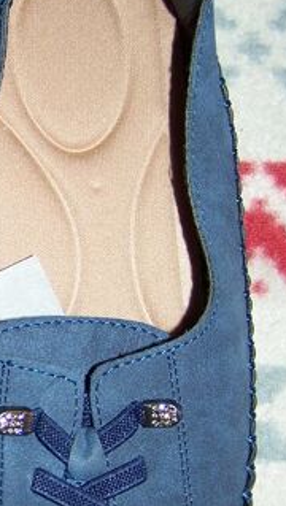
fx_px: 1116
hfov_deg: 14.1
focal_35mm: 83
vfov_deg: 25.4
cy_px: 358
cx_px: -62
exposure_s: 1/60
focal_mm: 6.3
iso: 80
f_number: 2.8
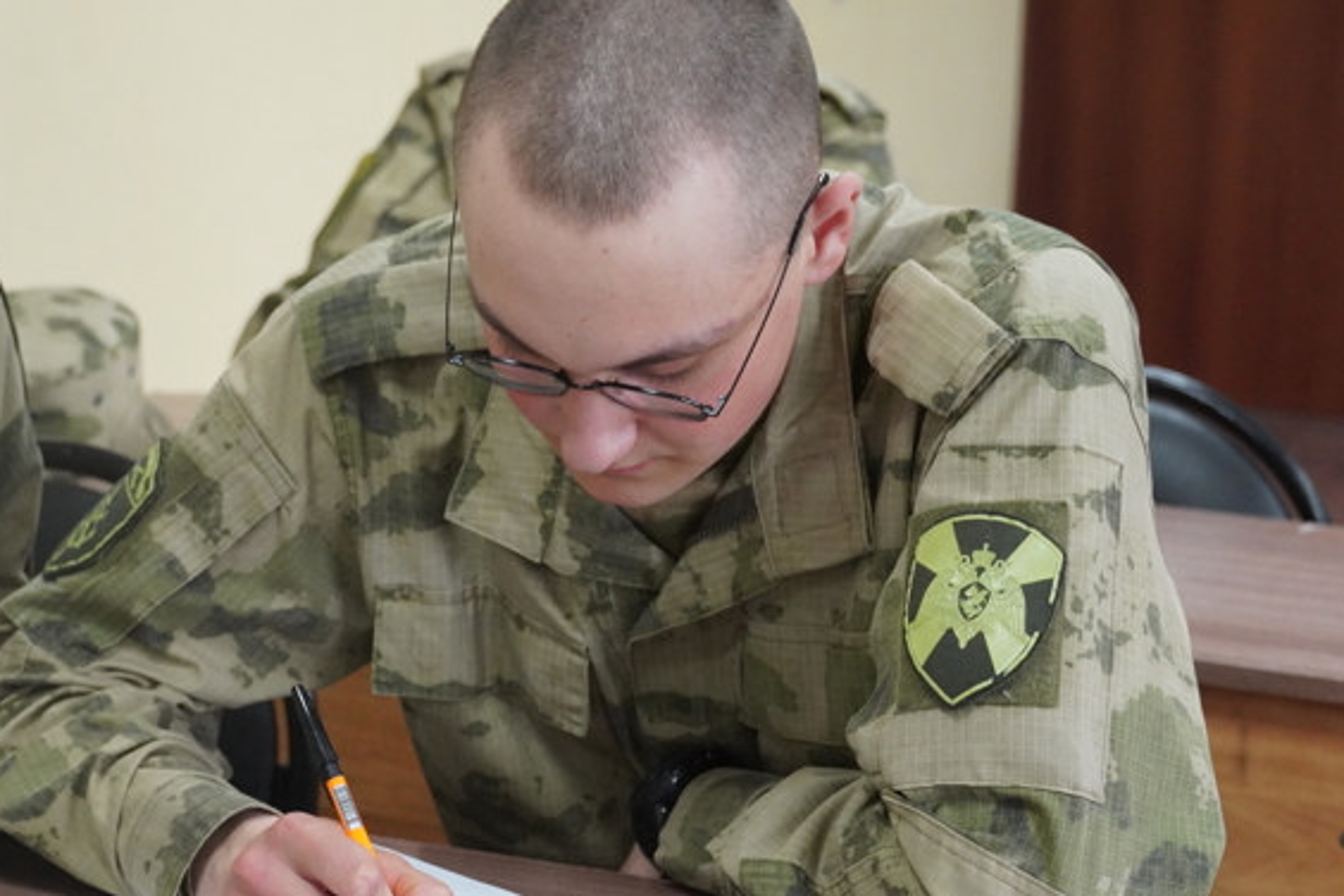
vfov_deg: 13.5
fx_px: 3795
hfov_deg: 20.1
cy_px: 555
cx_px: 611
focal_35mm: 102
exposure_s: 1/160
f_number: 5
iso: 3200
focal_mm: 51
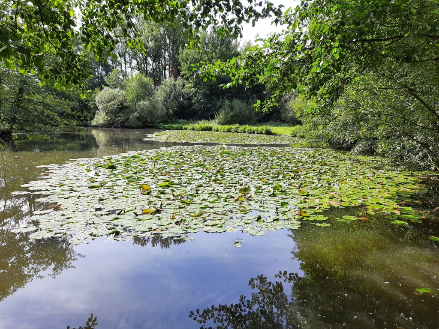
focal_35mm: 25
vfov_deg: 54.9
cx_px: 220
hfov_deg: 69.4
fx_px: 317
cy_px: 164
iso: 100
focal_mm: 4.6
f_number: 2
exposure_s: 1/274
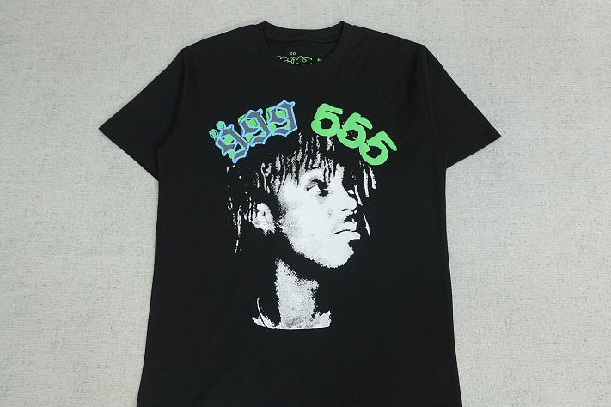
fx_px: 458
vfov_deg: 47.9
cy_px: 220
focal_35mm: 27
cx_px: 306
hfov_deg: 67.4
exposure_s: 1/160
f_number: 8
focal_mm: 16
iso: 1000
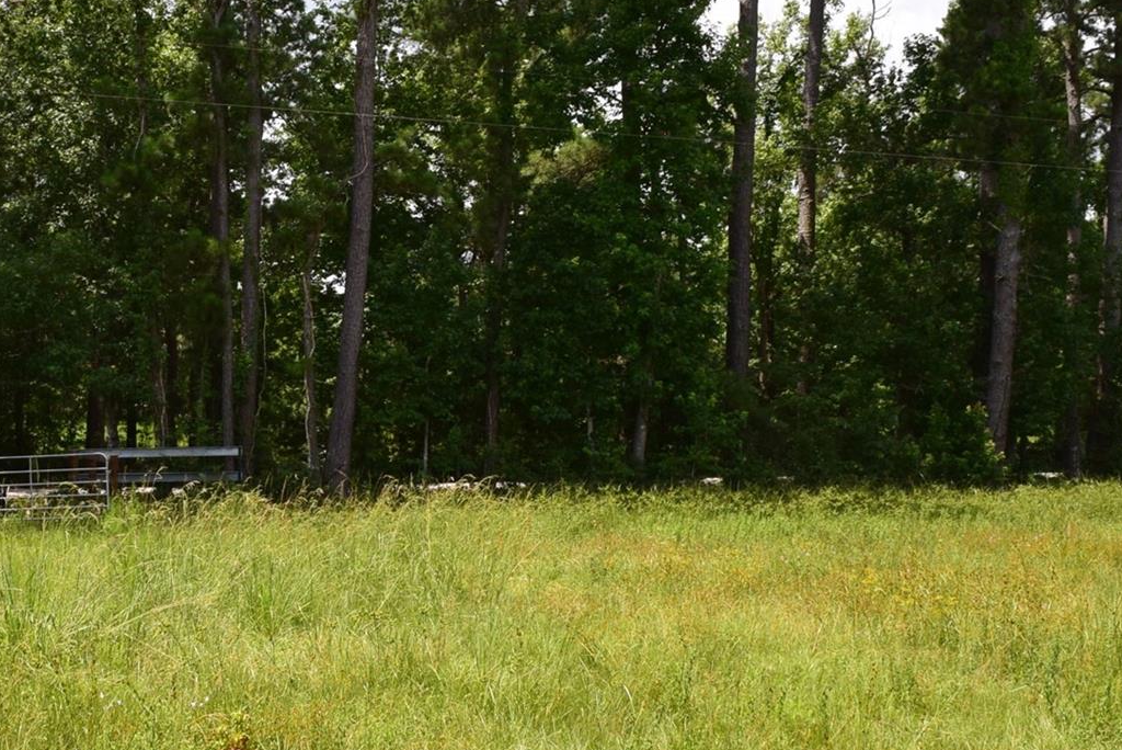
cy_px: 446
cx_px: 293
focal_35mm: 54
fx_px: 1684
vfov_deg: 25.1
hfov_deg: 36.1
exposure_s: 1/320
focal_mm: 18
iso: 400
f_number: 10
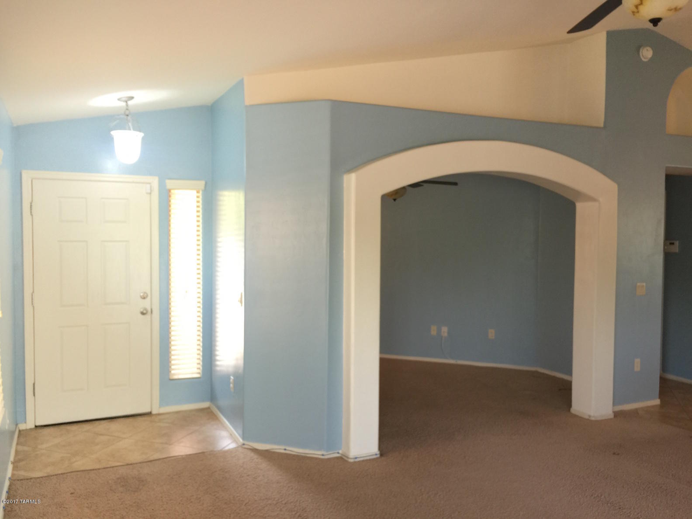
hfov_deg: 61.7
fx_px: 580
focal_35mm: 29
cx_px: 346
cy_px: 260
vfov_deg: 48.2
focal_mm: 4.15
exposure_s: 1/15
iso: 32
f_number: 2.2
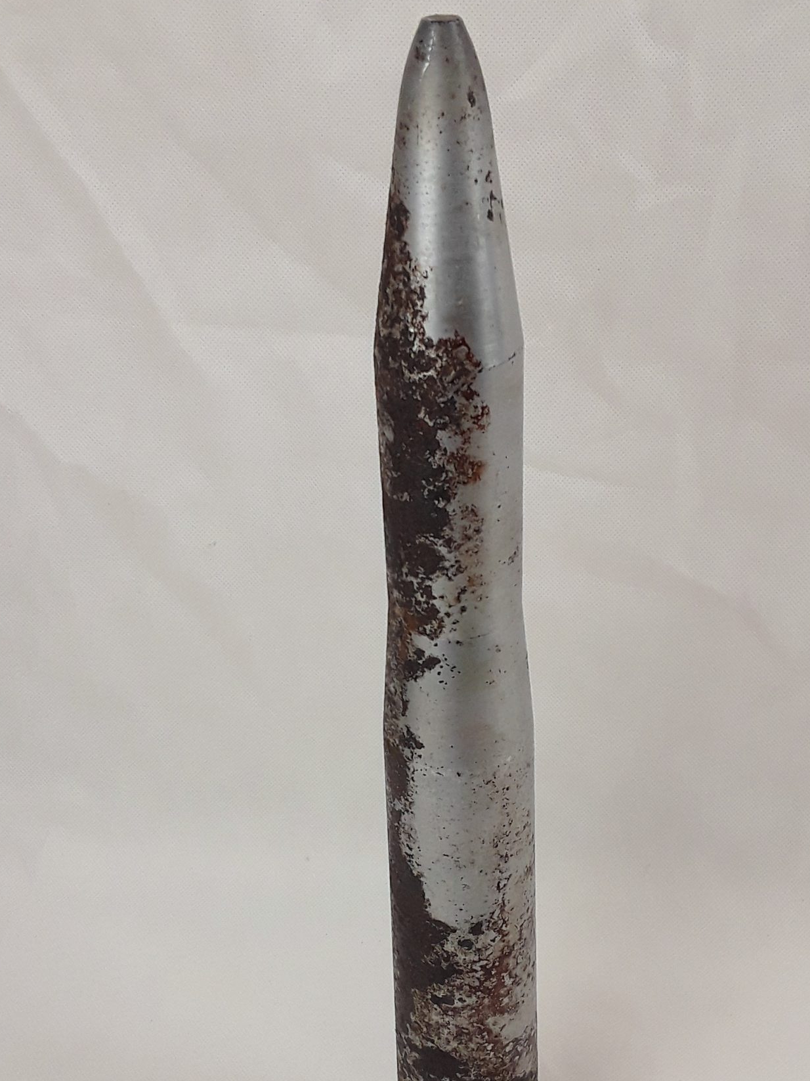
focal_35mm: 42
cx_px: 421
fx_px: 1311
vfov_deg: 44.5
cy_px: 665
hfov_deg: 34.3
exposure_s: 1/100
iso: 50
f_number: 1.9
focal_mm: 2.91
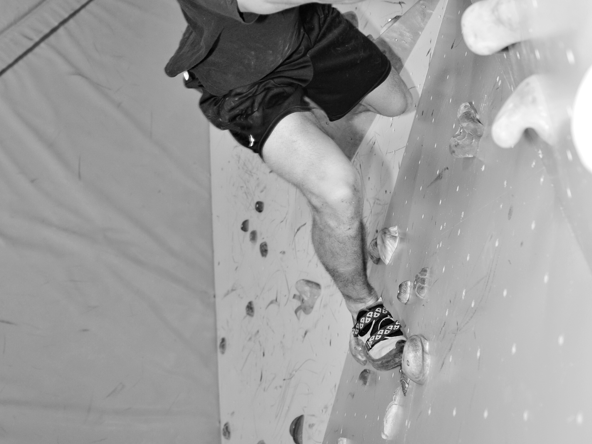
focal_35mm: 57
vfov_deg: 24.4
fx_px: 975
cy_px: -4
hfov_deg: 33.8
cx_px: 294
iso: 250
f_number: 2.8
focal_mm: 26
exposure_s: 1/125
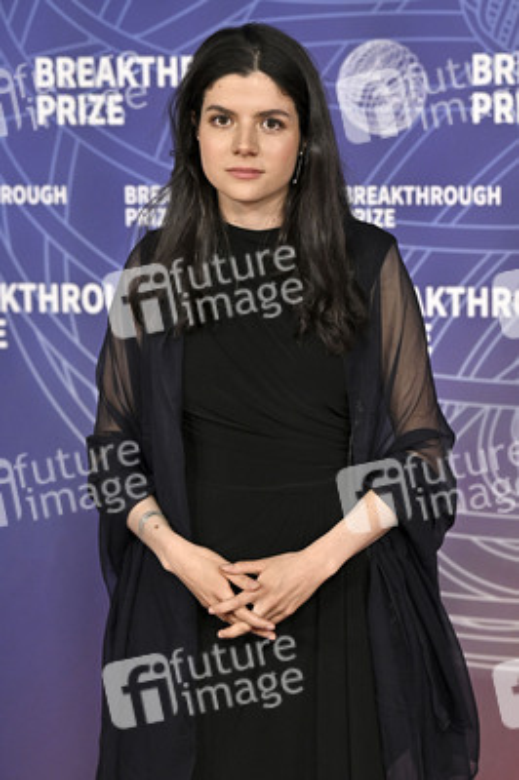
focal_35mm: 89
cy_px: 390
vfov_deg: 22.9
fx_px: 1928
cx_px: 260
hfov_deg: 15.3
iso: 2000
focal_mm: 89
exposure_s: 1/320
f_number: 4
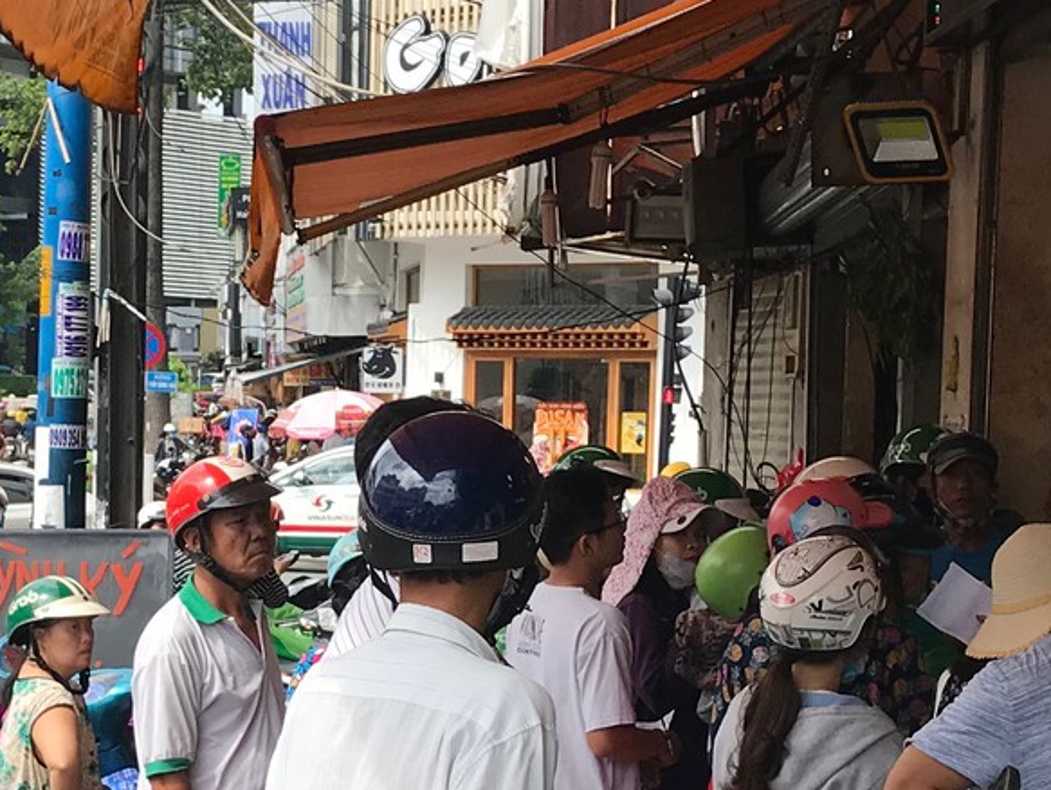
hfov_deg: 20.4
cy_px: 599
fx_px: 2917
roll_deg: +0.0
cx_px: 348
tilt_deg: -3.5
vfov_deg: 15.3
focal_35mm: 96
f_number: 1.8
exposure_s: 1/929
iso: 20
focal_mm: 3.99
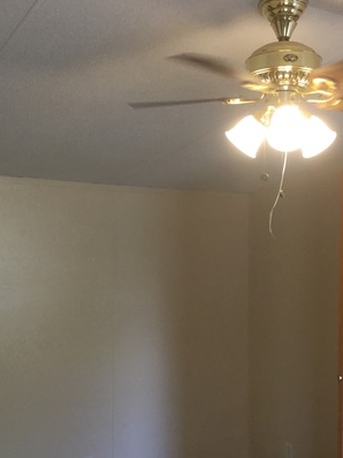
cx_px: 218
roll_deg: -1.1
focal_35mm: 50
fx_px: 660
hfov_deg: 29.0
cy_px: 275
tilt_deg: -1.4
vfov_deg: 38.0
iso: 80
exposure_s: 1/30
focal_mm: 3.3
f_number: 2.4
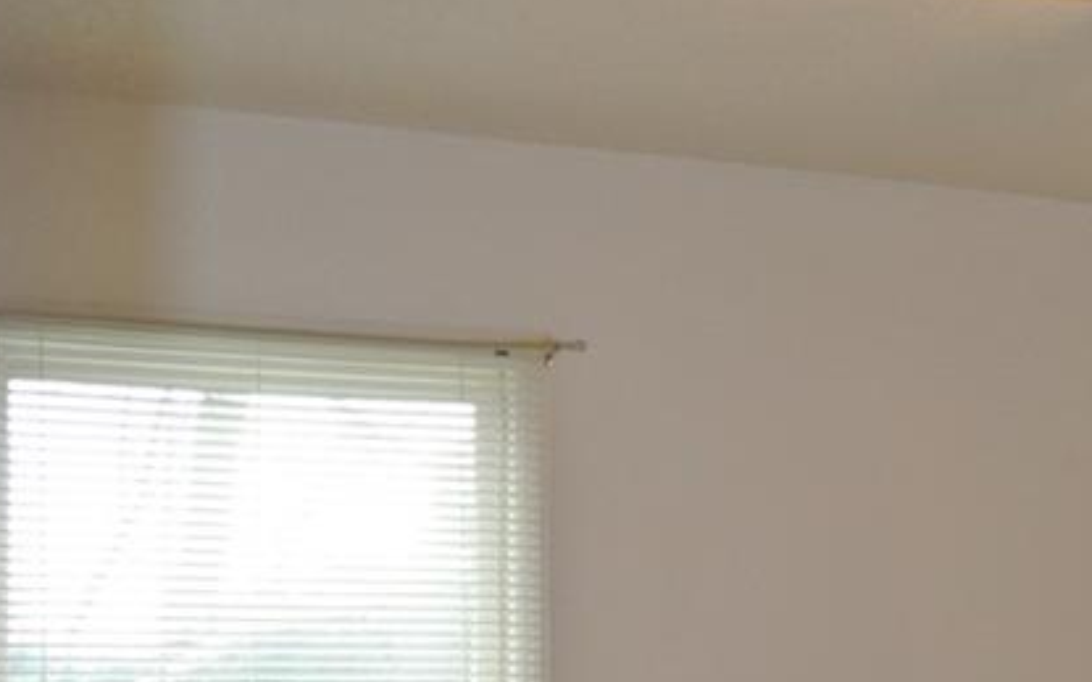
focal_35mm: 78
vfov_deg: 16.2
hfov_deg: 24.3
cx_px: 1271
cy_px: 753
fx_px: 2320
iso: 280
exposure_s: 1/60
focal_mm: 11.8
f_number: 3.8
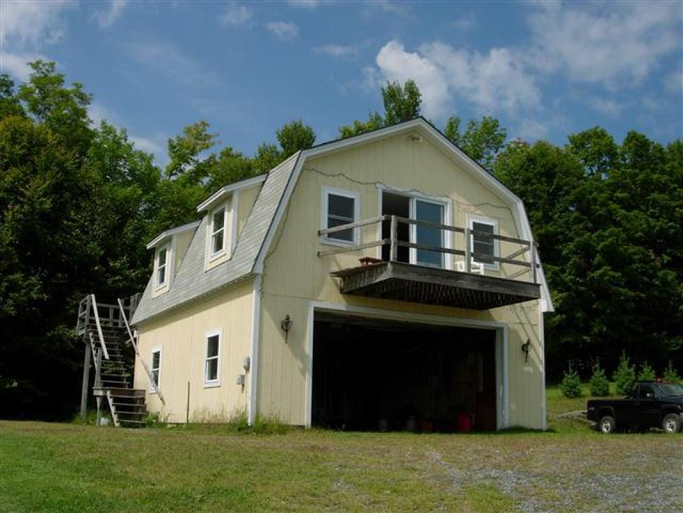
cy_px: 256
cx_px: 342
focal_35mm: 38
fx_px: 750
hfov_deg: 49.0
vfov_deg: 37.7
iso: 79
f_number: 4.8
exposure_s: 1/1218
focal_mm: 7.8
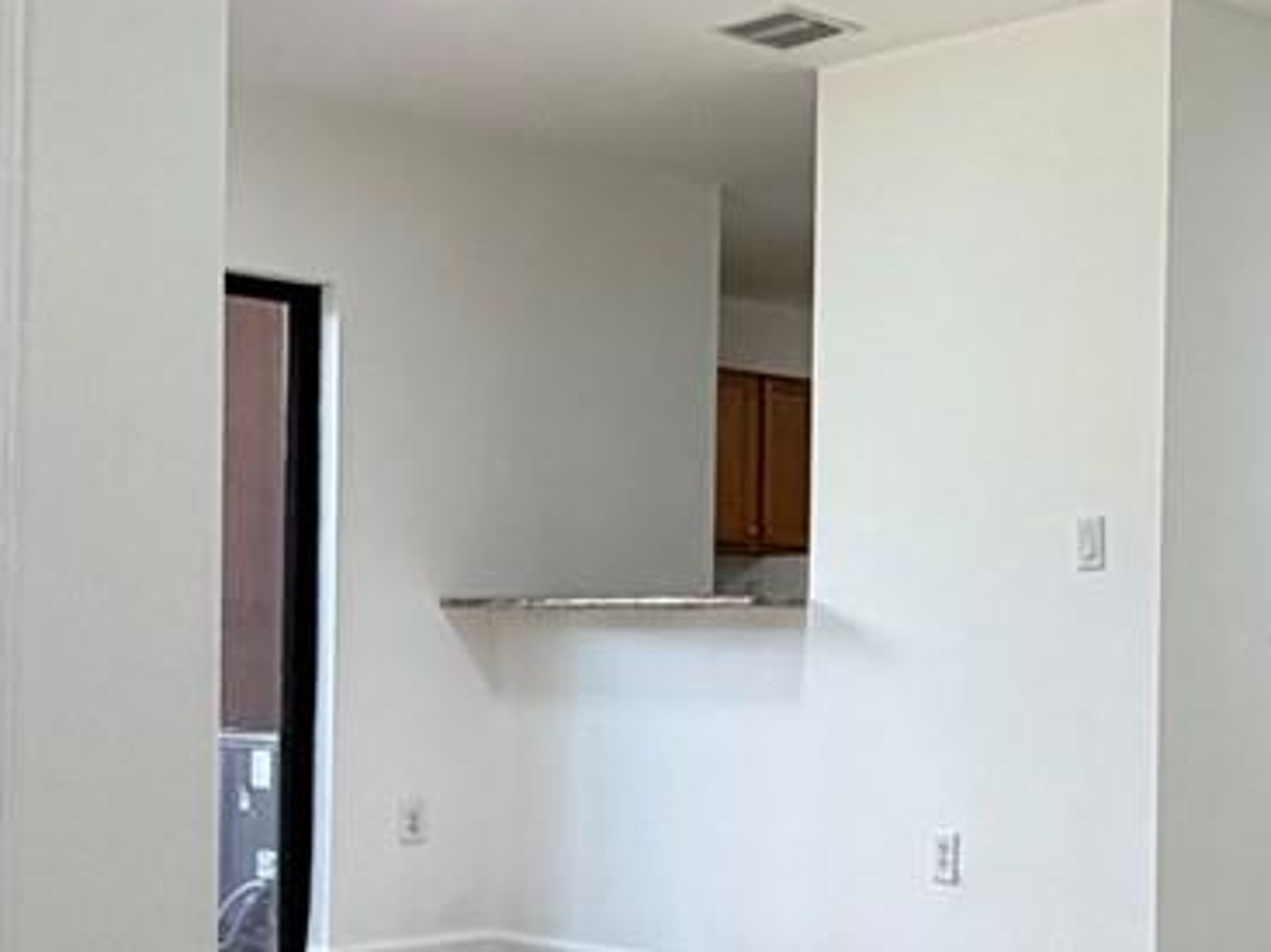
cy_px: 654
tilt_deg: +0.3
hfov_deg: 30.4
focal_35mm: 61
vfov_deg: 23.9
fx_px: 2239
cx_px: 1132
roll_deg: -0.3
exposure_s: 1/121
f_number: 2.2
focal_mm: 2.22
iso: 160
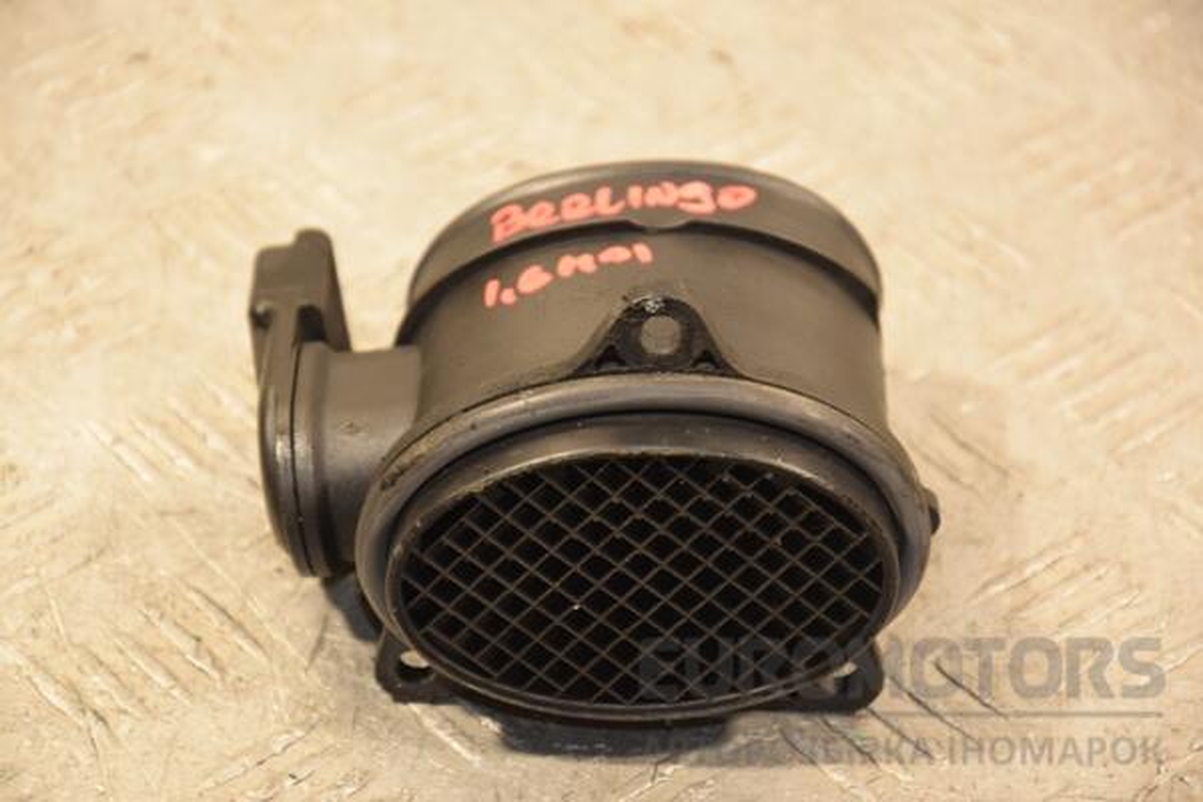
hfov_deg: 13.0
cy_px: 401
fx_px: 5263
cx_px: 602
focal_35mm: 158
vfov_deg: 8.7
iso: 800
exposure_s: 1/60
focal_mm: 105
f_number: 5.6
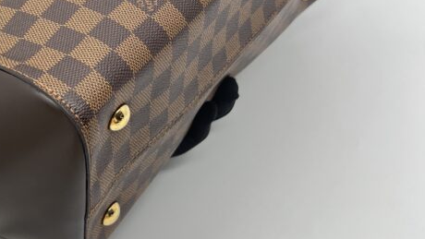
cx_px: 75
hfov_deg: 32.3
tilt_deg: -39.0
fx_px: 710
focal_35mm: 63
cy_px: 55
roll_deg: +8.6
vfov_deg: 19.0
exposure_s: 1/100
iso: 40
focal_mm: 5.7
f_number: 1.5
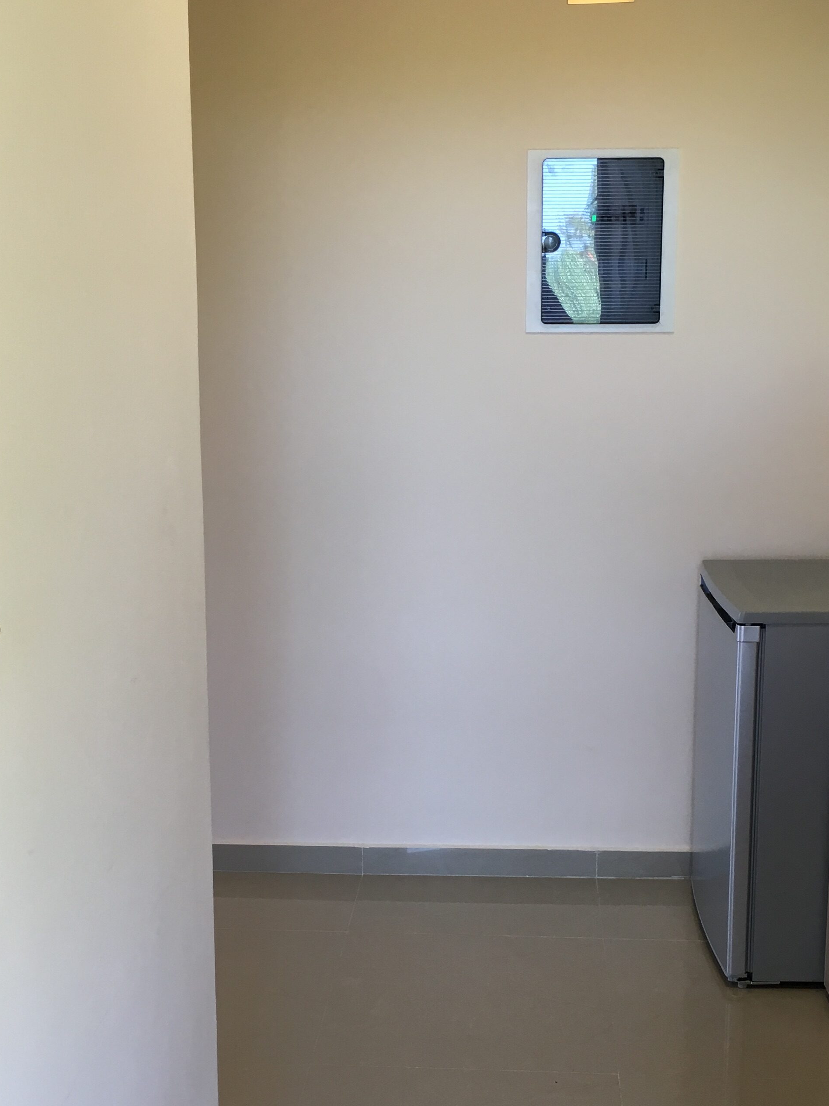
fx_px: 1469
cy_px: 604
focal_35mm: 46
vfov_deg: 41.2
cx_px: 458
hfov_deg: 31.5
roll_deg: -0.7
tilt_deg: -11.2
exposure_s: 1/33
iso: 25
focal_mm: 4.15
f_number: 2.2
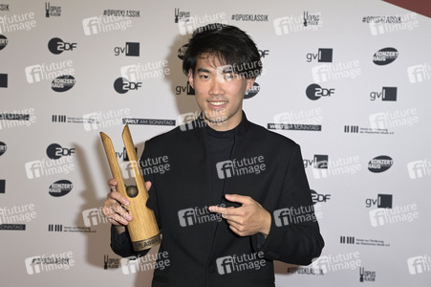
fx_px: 694
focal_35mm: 58
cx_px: 216
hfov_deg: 34.5
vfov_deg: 23.3
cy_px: 144
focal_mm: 58
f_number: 5.6
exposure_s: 1/250
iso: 640
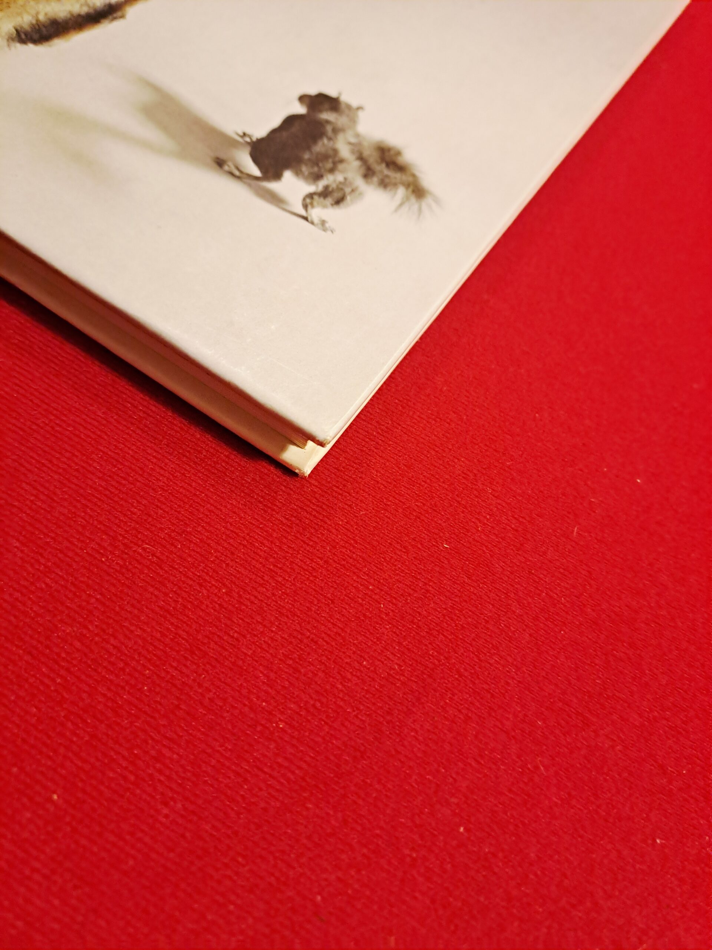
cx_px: 356
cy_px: 475
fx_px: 686
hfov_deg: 54.9
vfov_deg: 69.4
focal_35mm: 25
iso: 400
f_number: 1.8
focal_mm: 4.65
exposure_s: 1/33
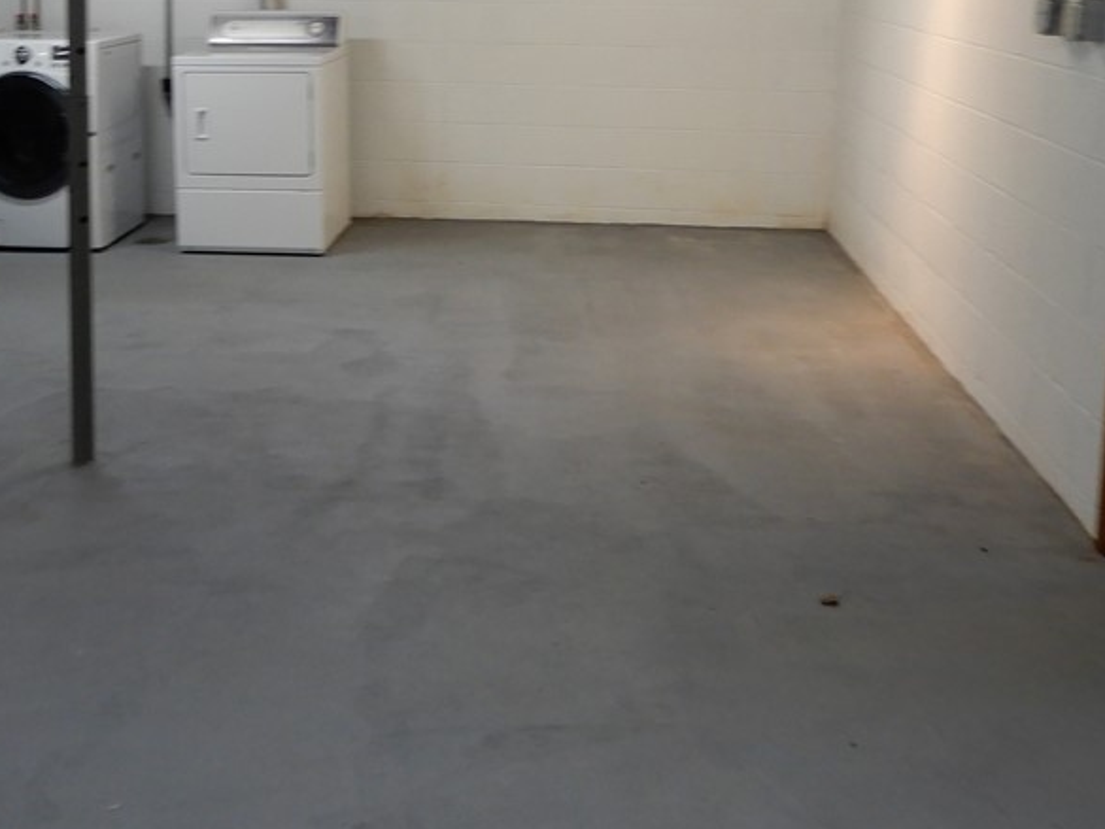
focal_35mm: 42
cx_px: 383
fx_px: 1341
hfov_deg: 44.2
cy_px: 140
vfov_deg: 33.2
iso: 250
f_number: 3.4
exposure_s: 1/30
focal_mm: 4.3
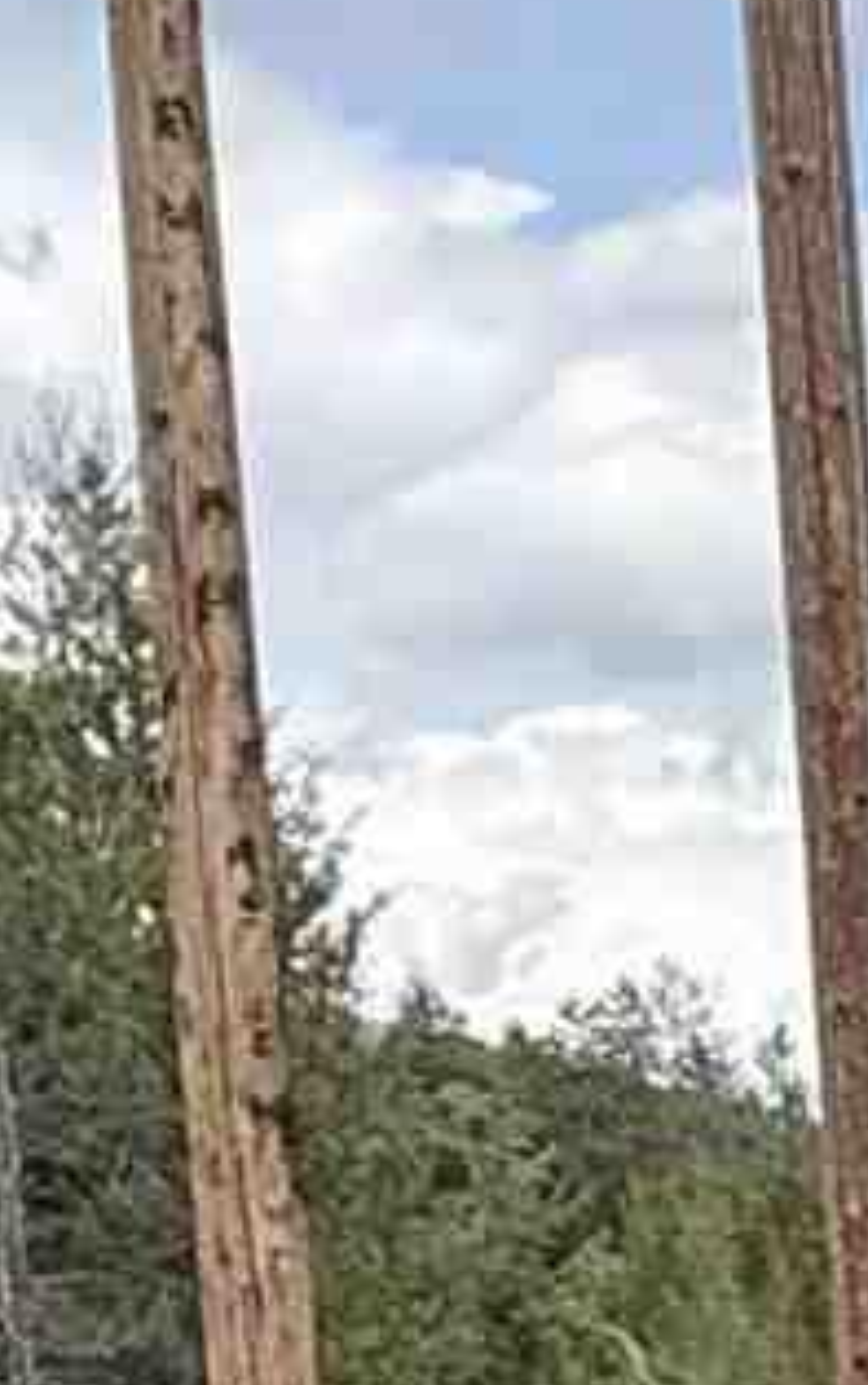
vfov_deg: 13.5
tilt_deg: -9.5
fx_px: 5473
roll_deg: +0.6
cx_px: 3023
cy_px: 2117
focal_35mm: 145
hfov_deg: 7.4
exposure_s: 1/942
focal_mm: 2.22
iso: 50
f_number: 2.2
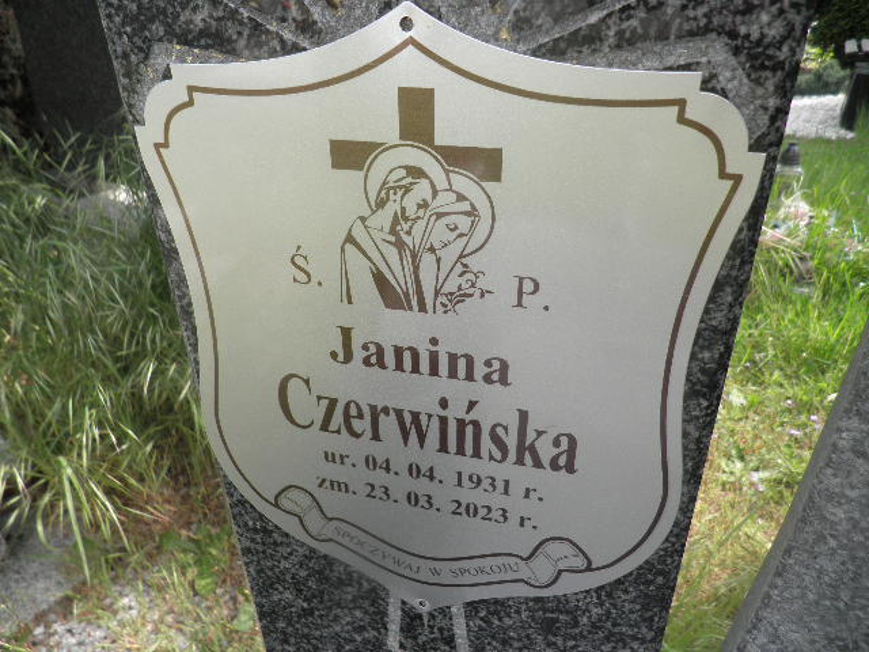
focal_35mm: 24
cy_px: 326
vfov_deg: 56.8
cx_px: 434
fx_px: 602
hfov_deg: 71.6
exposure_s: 1/400
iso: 64
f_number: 3.3
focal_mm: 4.3
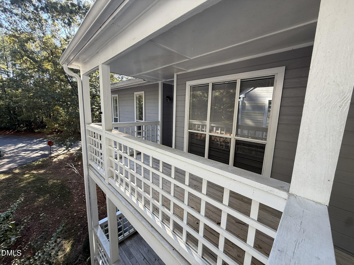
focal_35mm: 14
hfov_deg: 102.1
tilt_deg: -11.5
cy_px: 132
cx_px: 177
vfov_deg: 85.7
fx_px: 143
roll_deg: -0.6
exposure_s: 1/136
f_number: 2.2
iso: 50
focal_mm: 2.22
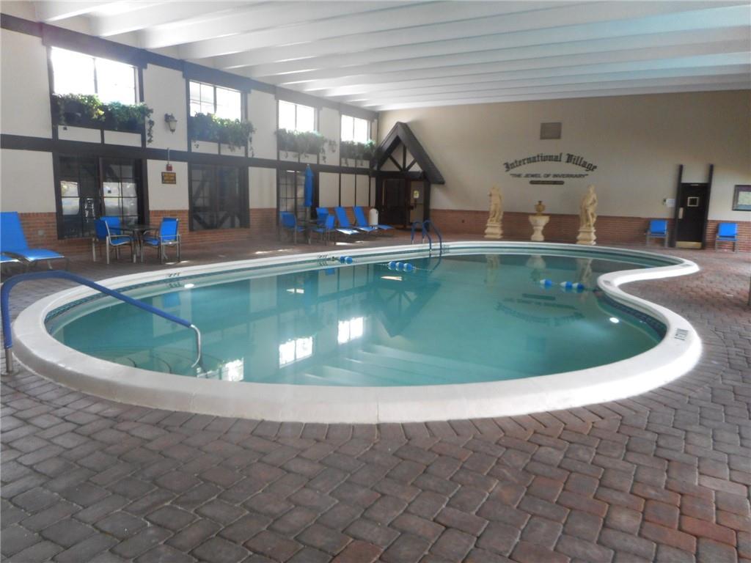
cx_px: 376
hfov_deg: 69.4
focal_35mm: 25
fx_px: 542
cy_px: 282
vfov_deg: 54.9
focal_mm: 4.5
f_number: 3.7
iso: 200
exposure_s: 1/30
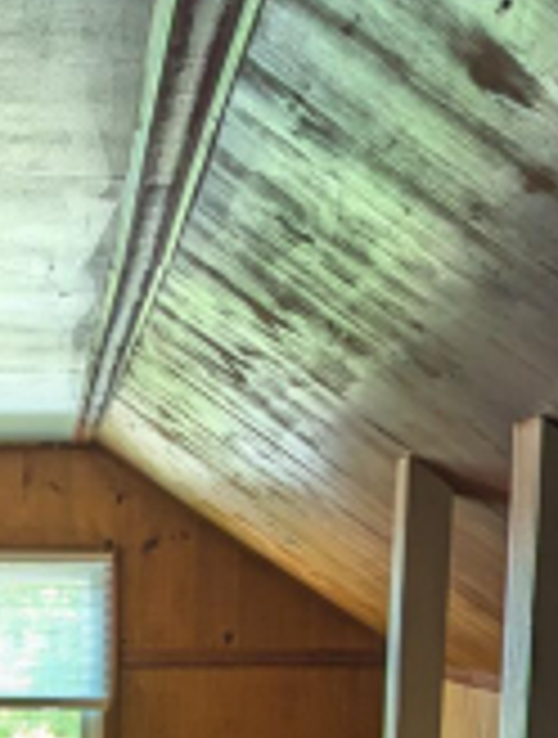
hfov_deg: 15.0
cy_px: 972
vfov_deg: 18.7
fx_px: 2074
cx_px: -32
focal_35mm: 97
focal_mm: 6.81
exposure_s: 1/51.2
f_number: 1.85
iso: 49
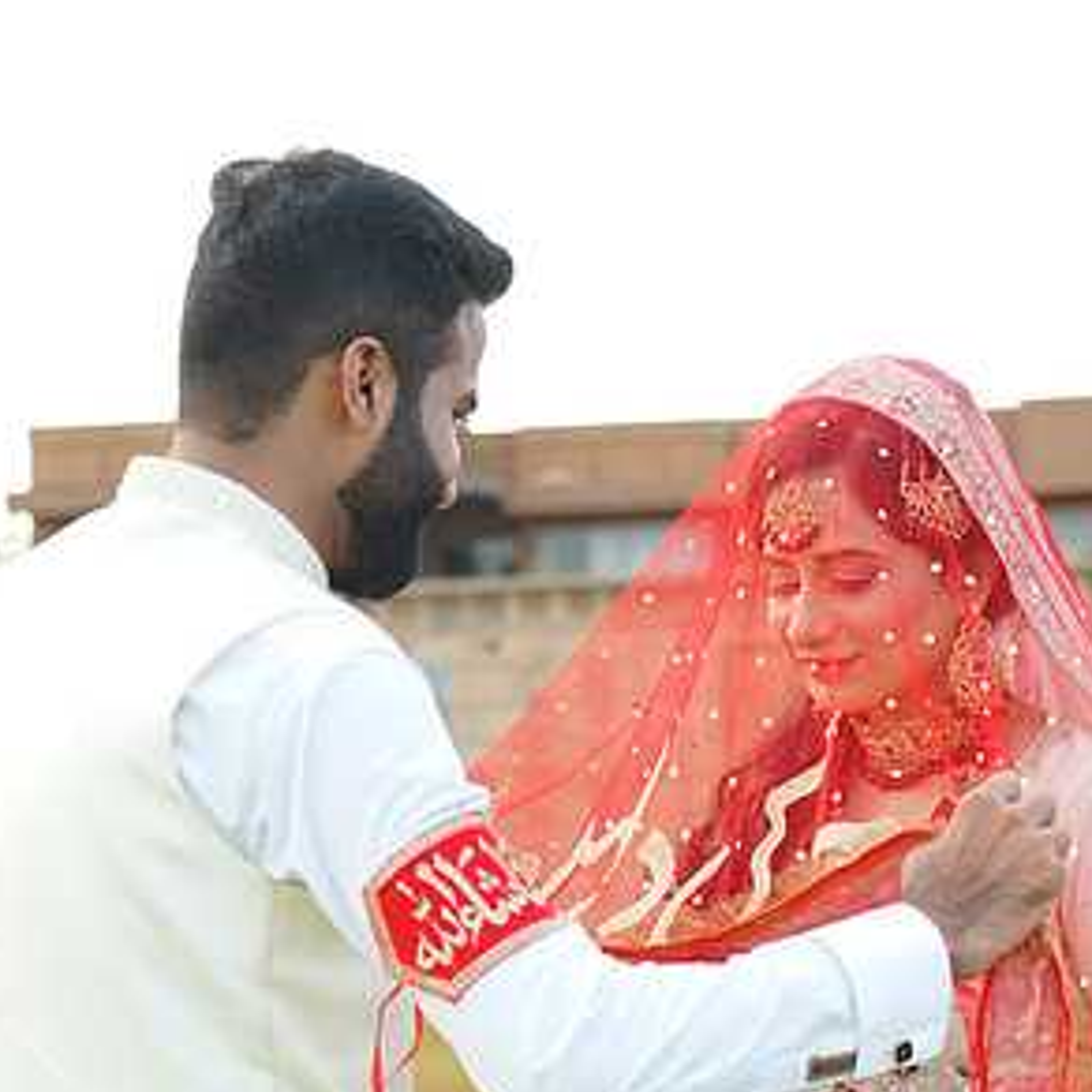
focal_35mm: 103
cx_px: 638
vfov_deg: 16.8
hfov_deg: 16.9
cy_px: 755
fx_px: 3676
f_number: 4
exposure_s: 1/200
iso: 320
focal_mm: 61
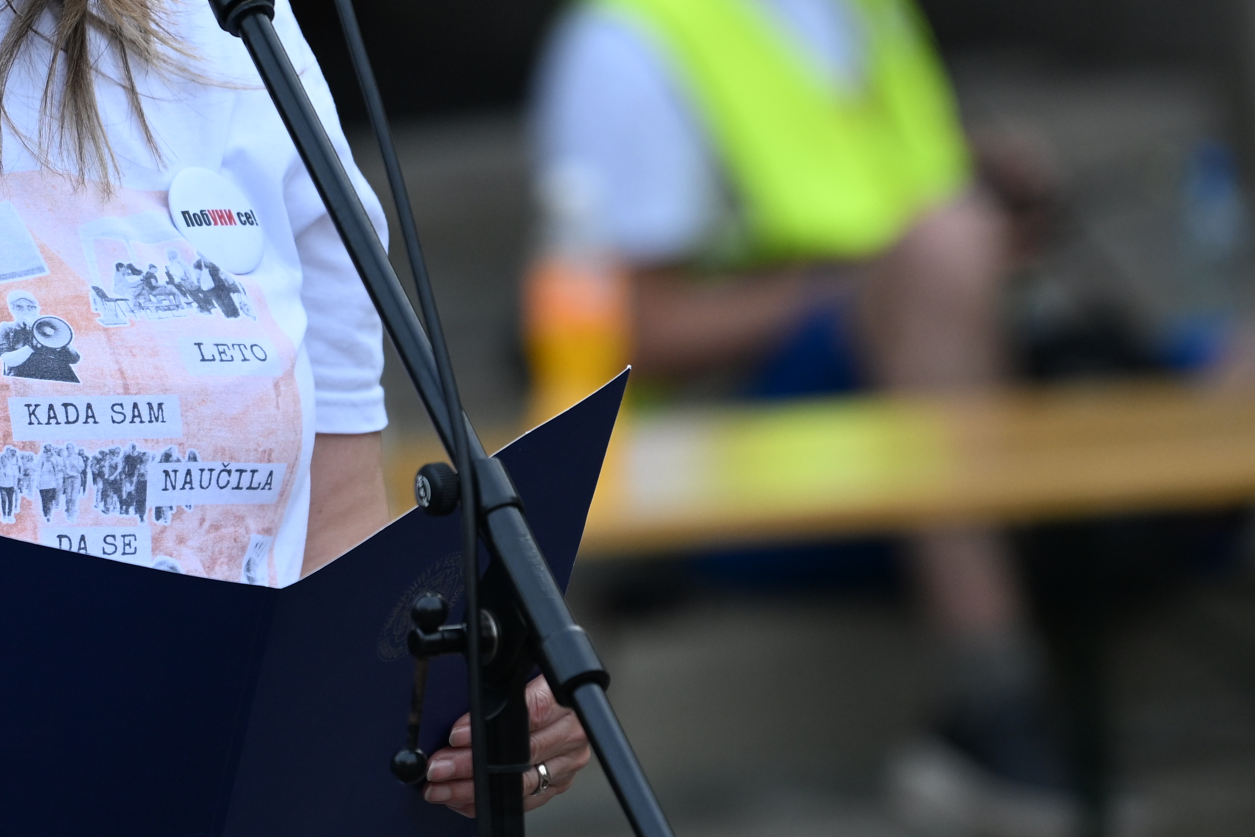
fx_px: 17605
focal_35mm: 505
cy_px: 90
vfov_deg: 2.7
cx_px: -71
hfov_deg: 4.1
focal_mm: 200
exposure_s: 1/400
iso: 400
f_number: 4
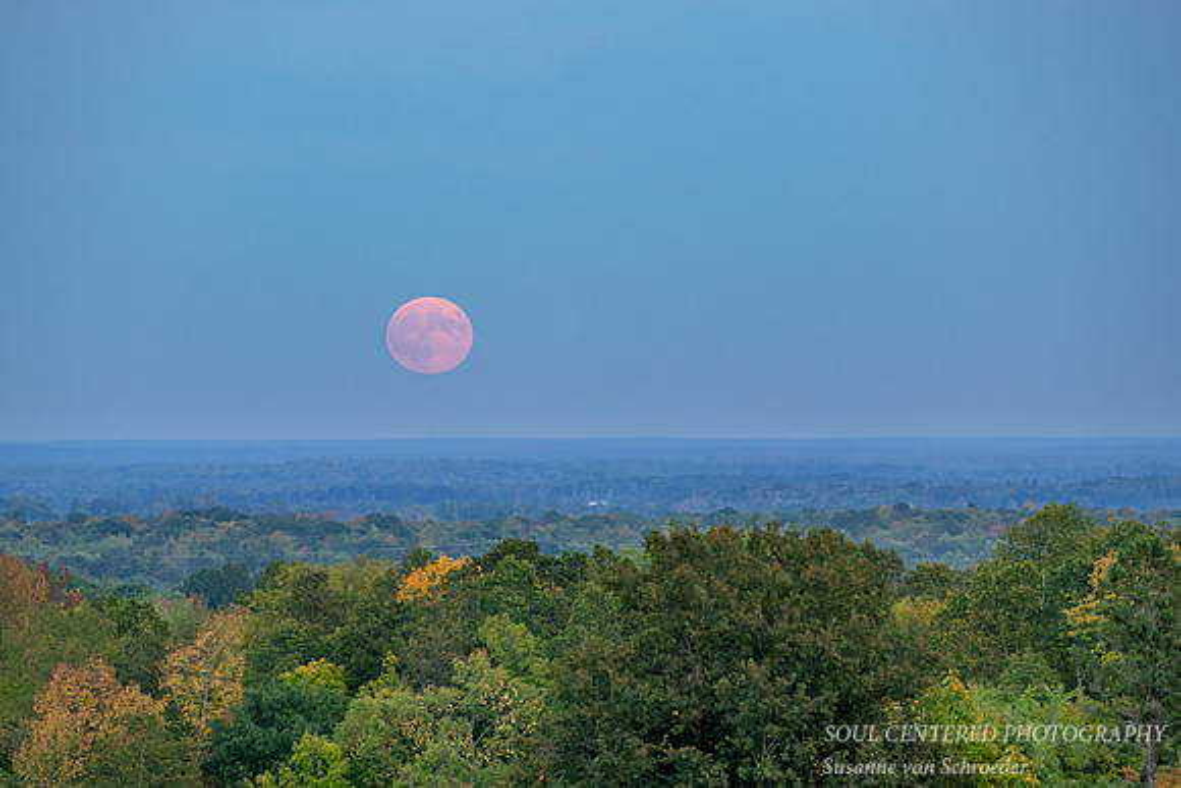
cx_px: 562
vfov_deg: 5.4
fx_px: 8337
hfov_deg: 8.1
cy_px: 359
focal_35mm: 254
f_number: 8
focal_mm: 222
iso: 1000
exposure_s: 1/40
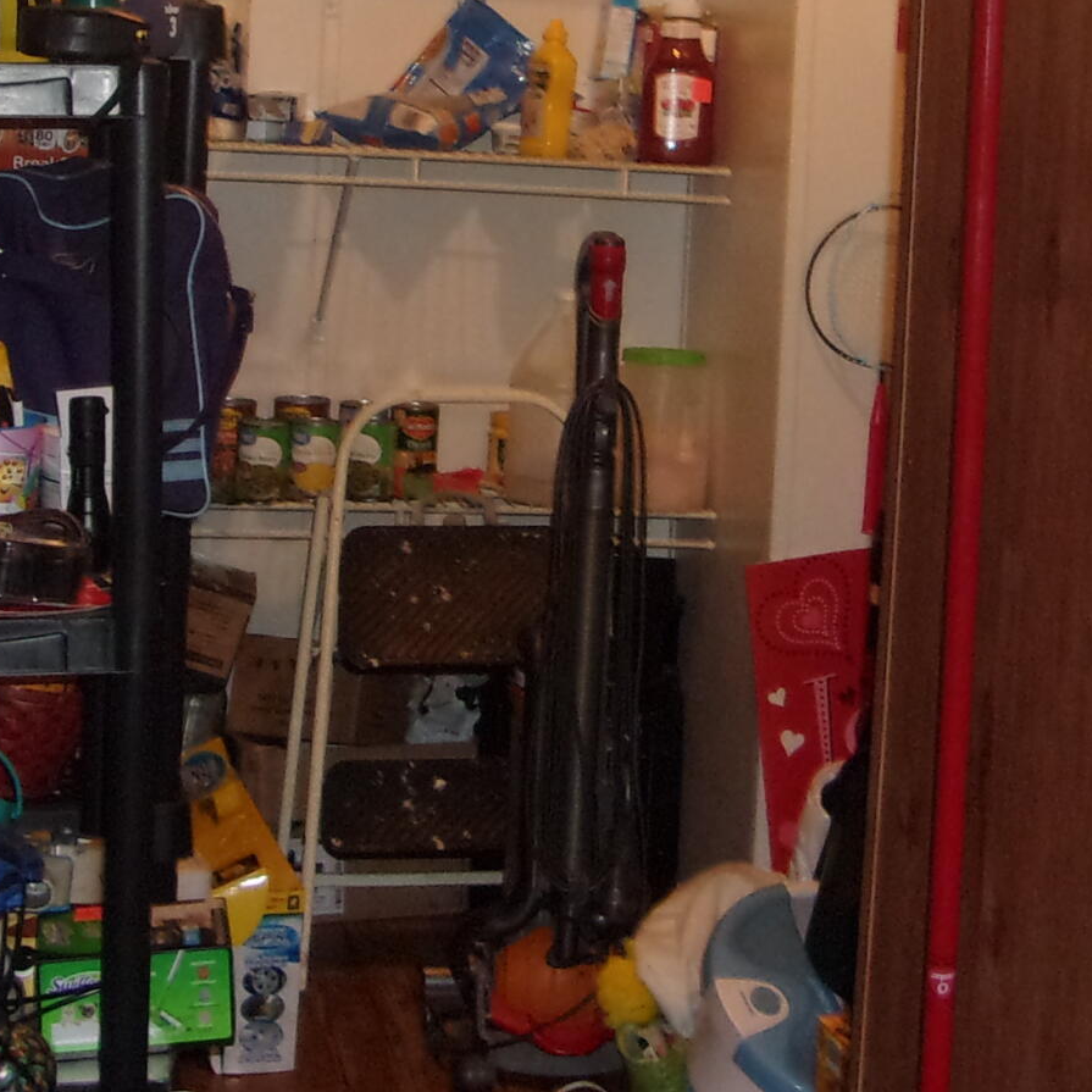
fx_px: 2855
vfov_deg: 21.1
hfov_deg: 21.6
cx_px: 604
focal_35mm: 80
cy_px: 73
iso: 200
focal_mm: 4.9
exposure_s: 1/34
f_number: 3
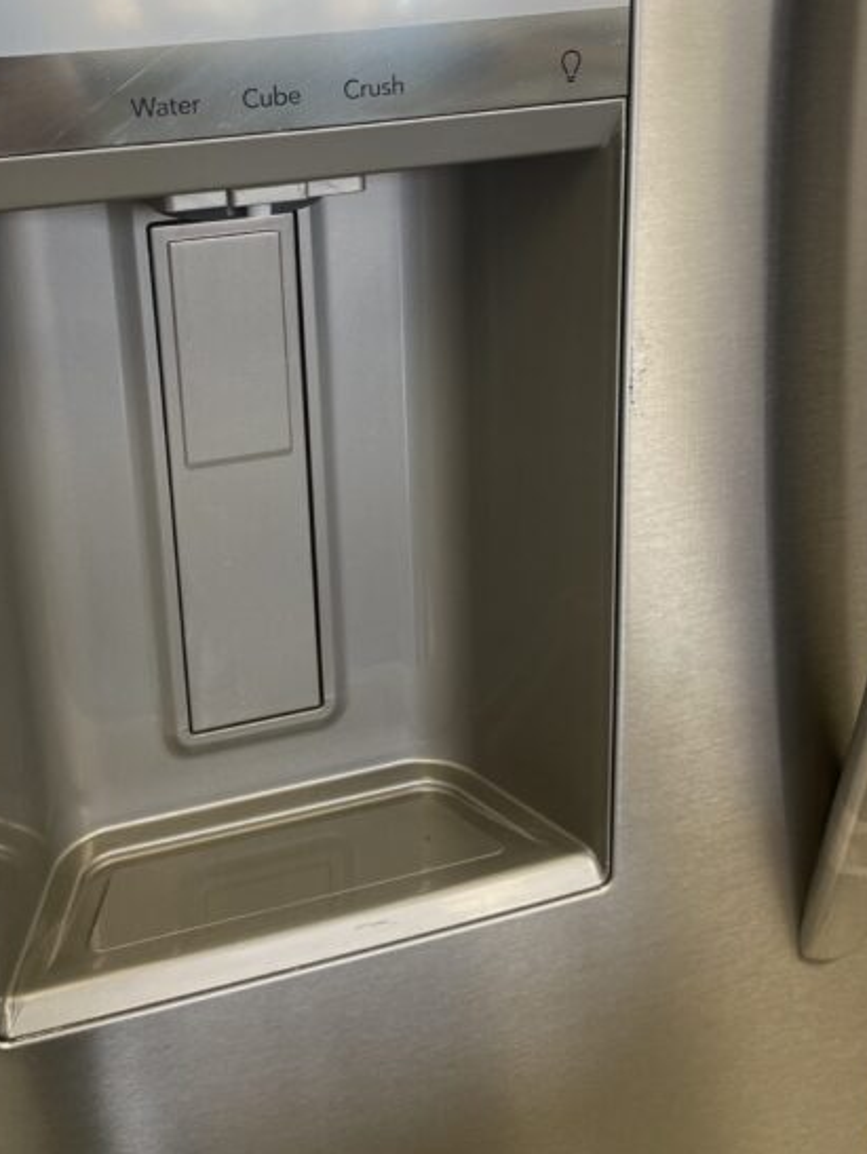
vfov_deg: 47.8
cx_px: 270
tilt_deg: -16.1
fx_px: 1268
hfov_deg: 37.2
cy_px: 350
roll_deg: +3.0
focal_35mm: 38
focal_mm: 4.25
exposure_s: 1/66
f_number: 1.8
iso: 40
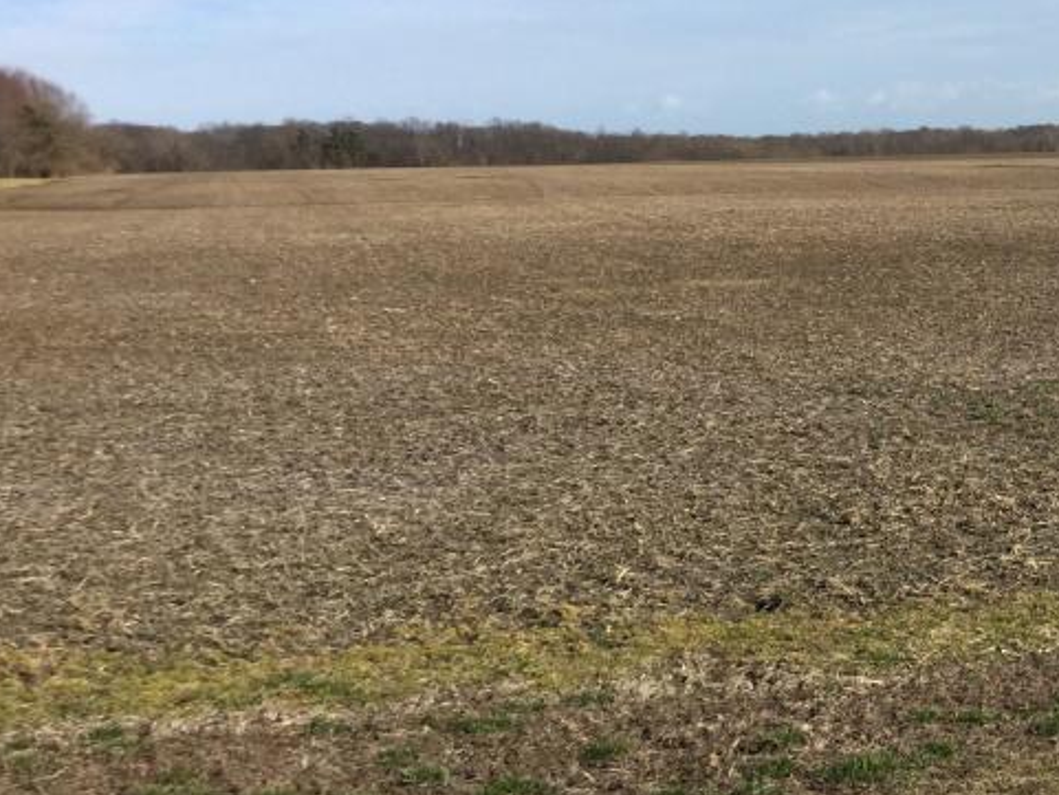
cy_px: 170
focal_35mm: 66
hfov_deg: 27.4
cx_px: 1107
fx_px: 2020
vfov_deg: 22.0
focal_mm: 3.3
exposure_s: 1/1567
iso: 25
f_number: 2.4
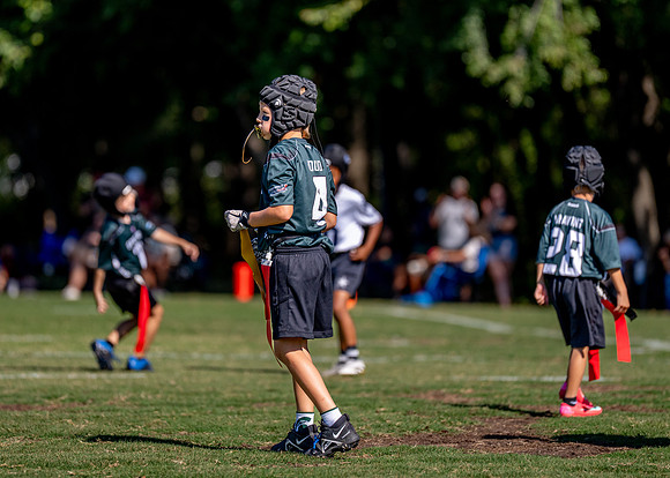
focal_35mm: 271
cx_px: 269
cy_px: 194
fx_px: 5147
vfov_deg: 5.3
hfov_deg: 7.4
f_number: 2.8
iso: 250
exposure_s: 1/5000
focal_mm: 200
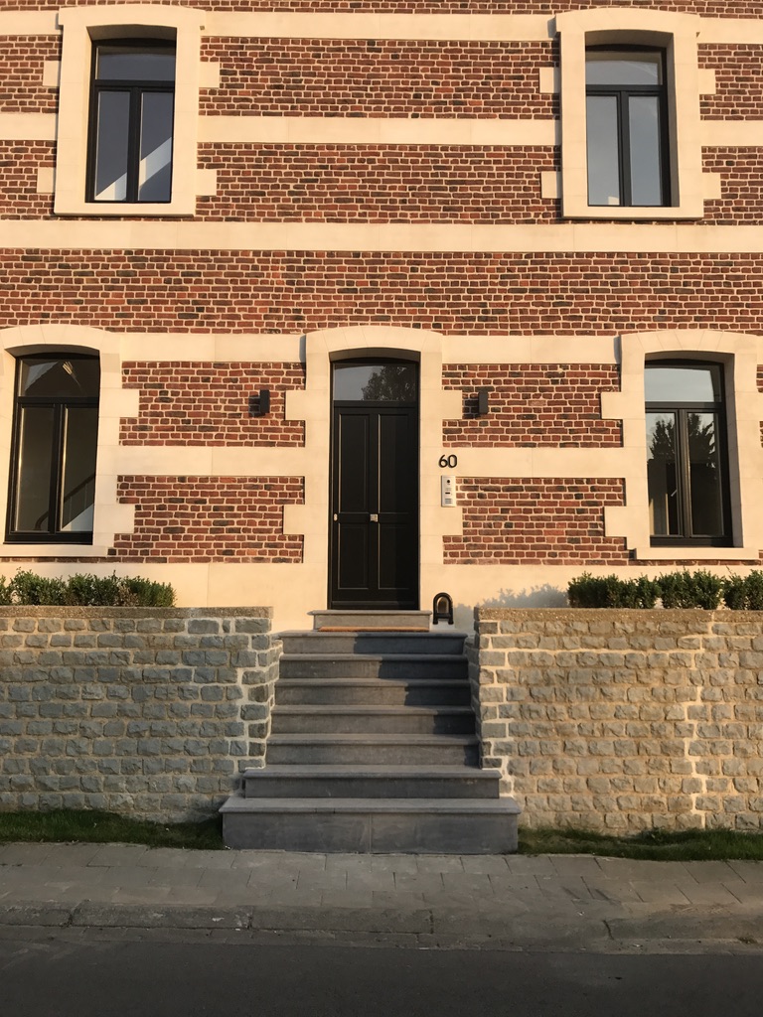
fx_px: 823
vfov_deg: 63.4
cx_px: 382
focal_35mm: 28
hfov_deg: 49.7
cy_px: 508
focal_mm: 3.99
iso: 20
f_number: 1.8
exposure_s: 1/742
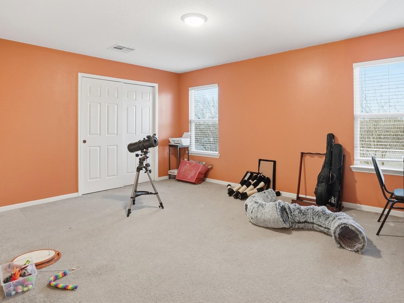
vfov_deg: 65.7
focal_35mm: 20
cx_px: 228
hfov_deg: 81.3
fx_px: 233
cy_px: 132
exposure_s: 1/30
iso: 800
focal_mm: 16
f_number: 8
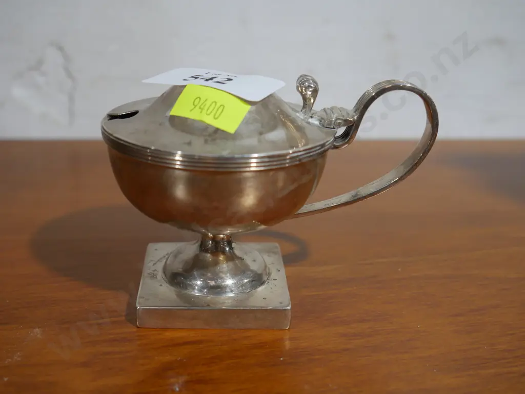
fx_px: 698
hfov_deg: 41.2
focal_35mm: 46
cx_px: 262
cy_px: 197
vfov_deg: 31.5
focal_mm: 23
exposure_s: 1/60
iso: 640
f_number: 5.1
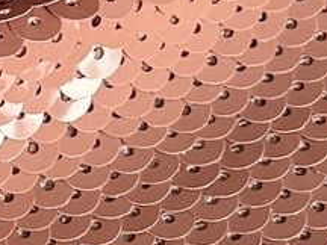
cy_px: 127
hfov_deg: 15.5
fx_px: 1077
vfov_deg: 13.0
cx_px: -209
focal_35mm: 114
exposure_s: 1/121
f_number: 1.78
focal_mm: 6.76
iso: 80
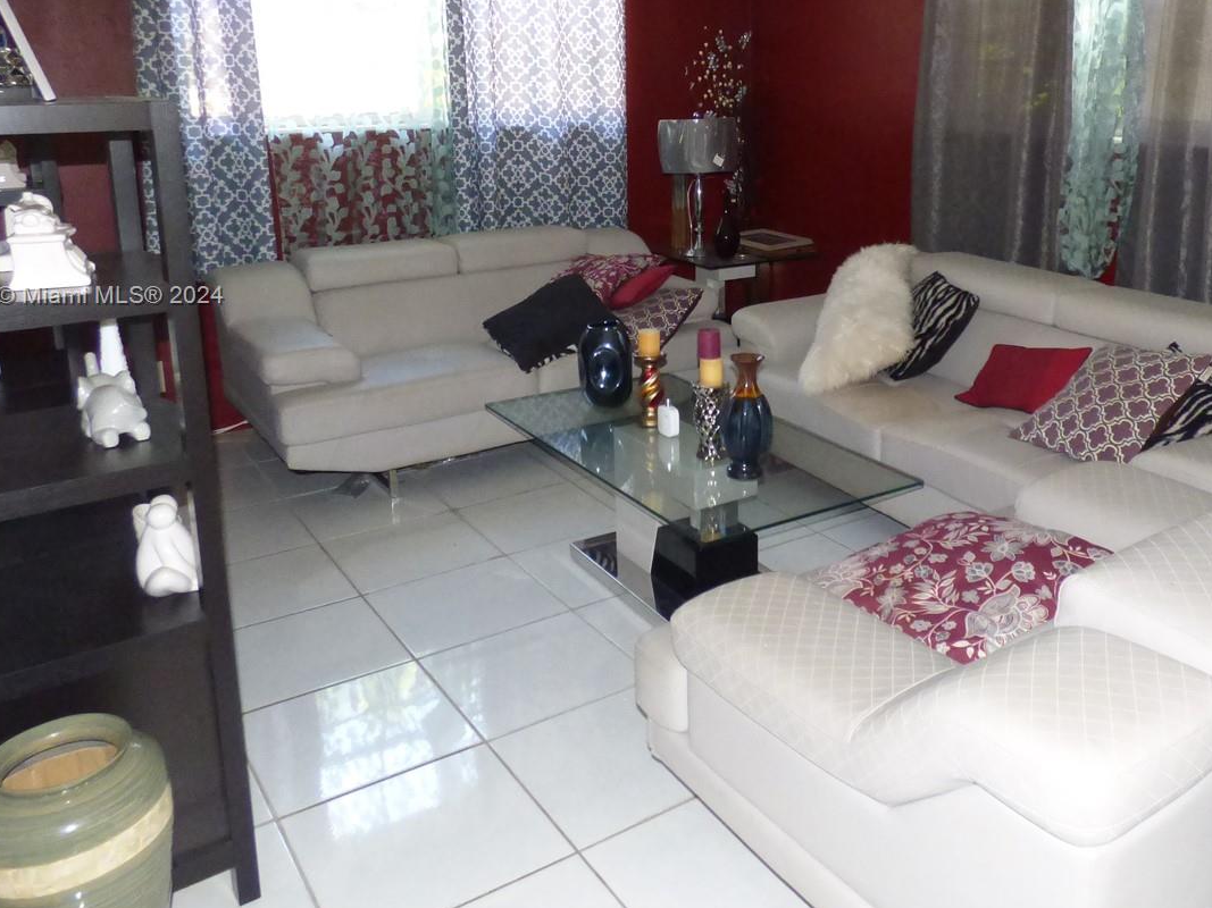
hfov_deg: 59.1
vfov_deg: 46.0
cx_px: 769
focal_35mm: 30
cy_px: 297
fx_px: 1050
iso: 800
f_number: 2.8
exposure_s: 1/60
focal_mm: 3.58
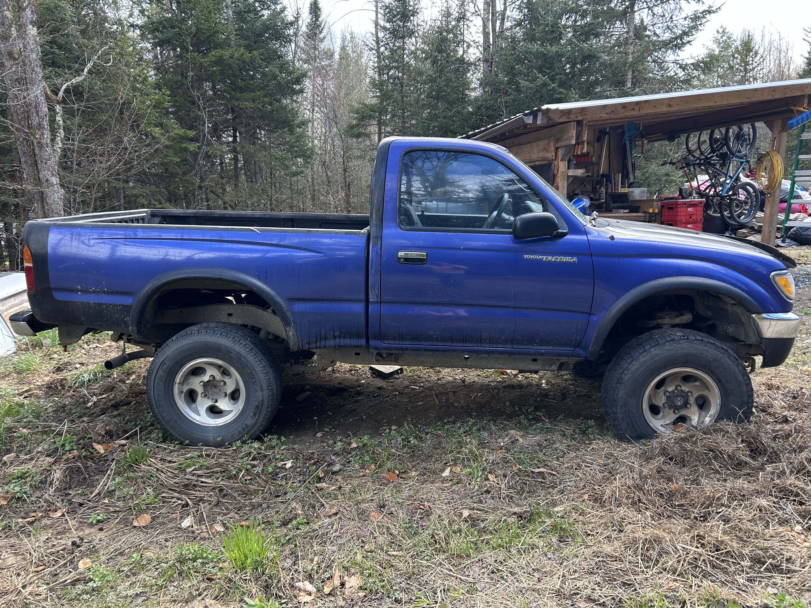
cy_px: 304
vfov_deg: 53.1
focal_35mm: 26
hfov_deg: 67.3
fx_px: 609
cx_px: 406
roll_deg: +0.2
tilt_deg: -7.7
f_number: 1.5
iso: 40
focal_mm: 5.7
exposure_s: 1/227
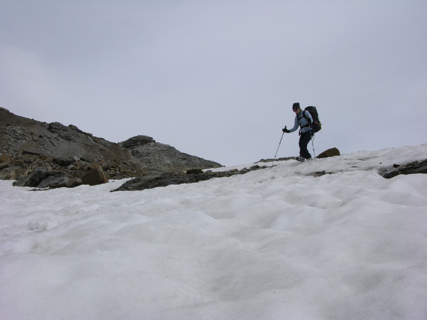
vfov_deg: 40.7
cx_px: 214
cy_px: 160
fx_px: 432
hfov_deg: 52.6
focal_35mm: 35
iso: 50
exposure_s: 1/348
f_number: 8
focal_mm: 8.9
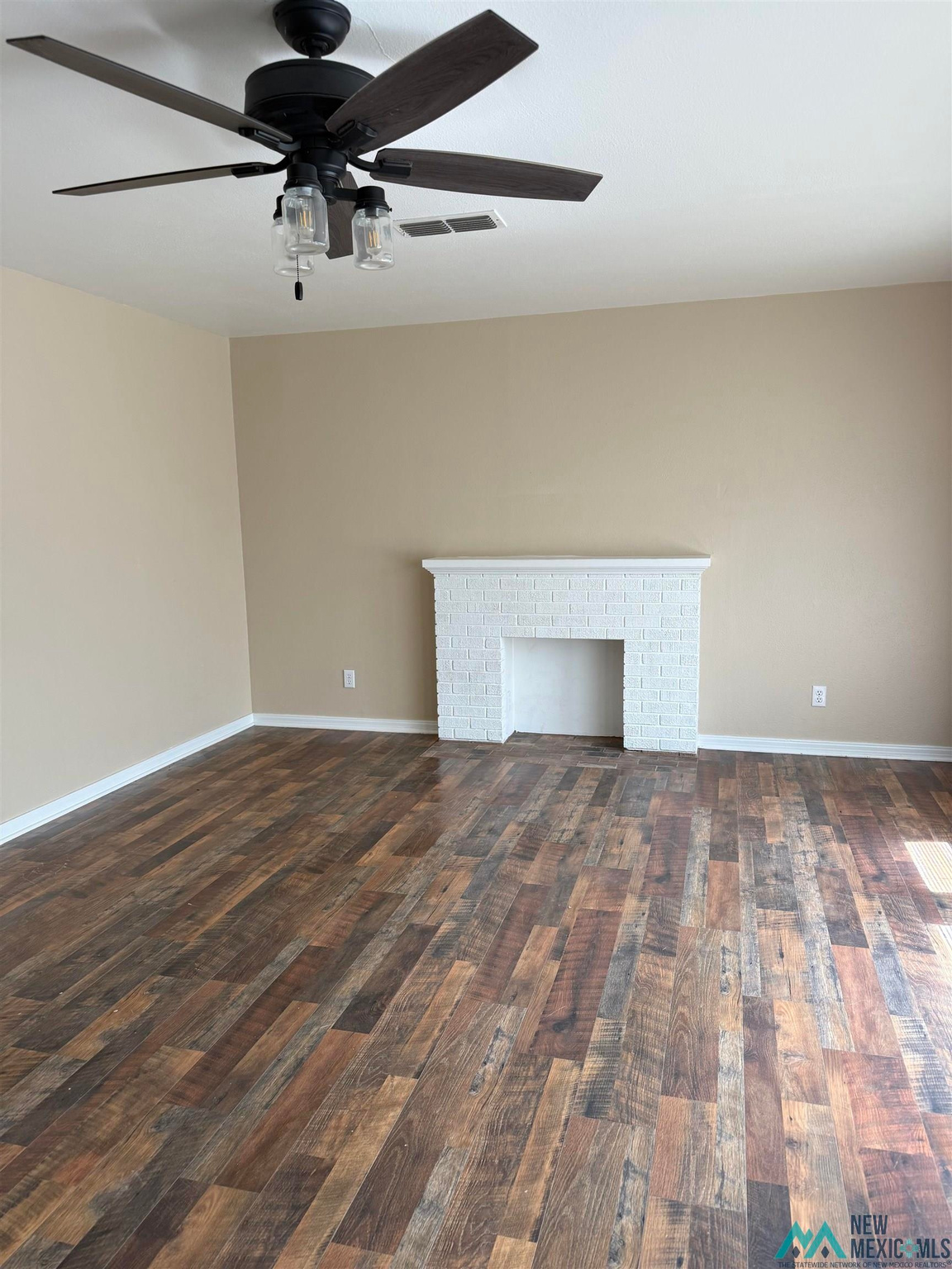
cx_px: 476
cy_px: 634
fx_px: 880
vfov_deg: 71.6
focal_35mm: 24
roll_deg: +0.9
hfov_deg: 56.8
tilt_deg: -7.2
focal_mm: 6.76
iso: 100
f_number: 1.78
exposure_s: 1/121
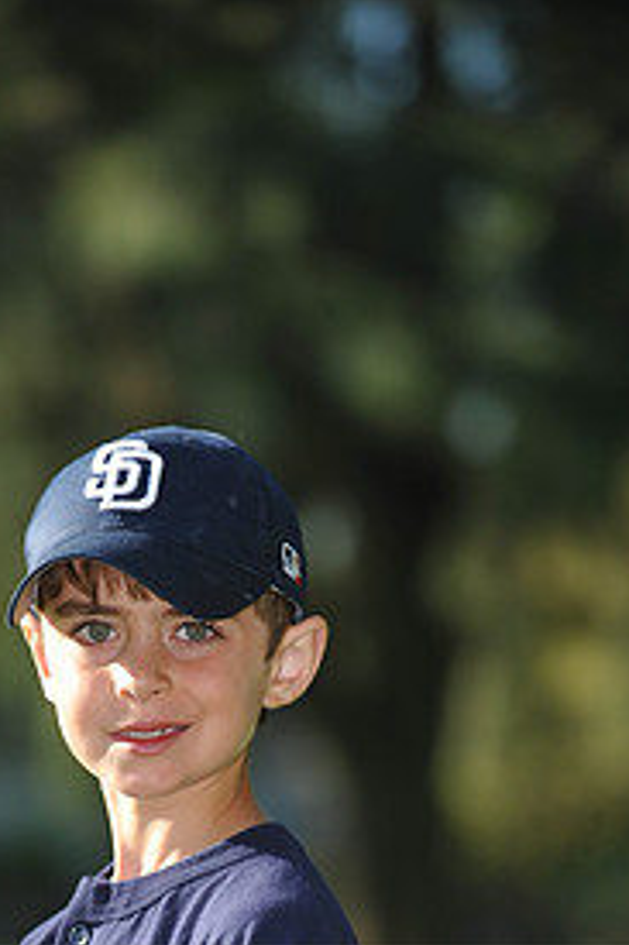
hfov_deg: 4.5
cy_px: 993
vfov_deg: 6.7
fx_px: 8029
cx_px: 151
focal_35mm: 306
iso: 200
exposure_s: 1/1000
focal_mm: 145
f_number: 4
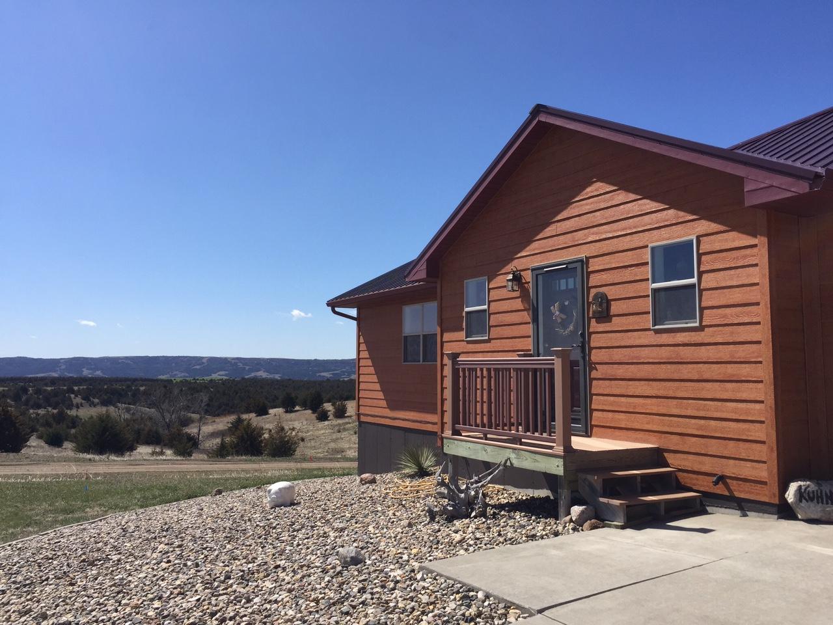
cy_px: 312
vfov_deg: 48.2
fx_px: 698
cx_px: 416
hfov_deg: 61.7
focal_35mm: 29
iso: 32
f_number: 2.2
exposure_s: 1/2475
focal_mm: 4.15
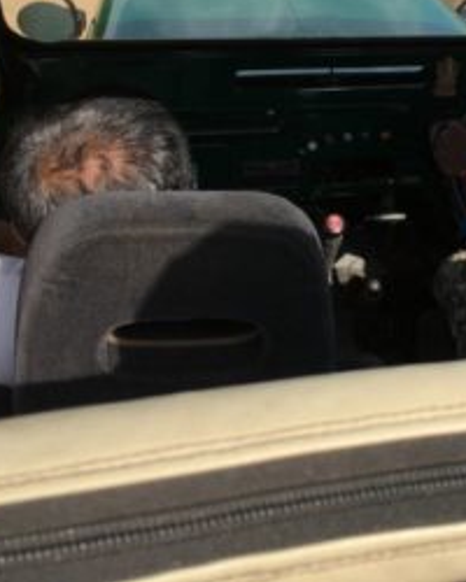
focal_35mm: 51
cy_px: 191
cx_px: 380
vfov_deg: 36.3
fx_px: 879
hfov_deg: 29.0
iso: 25
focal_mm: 4.15
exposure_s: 1/1026
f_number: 2.2
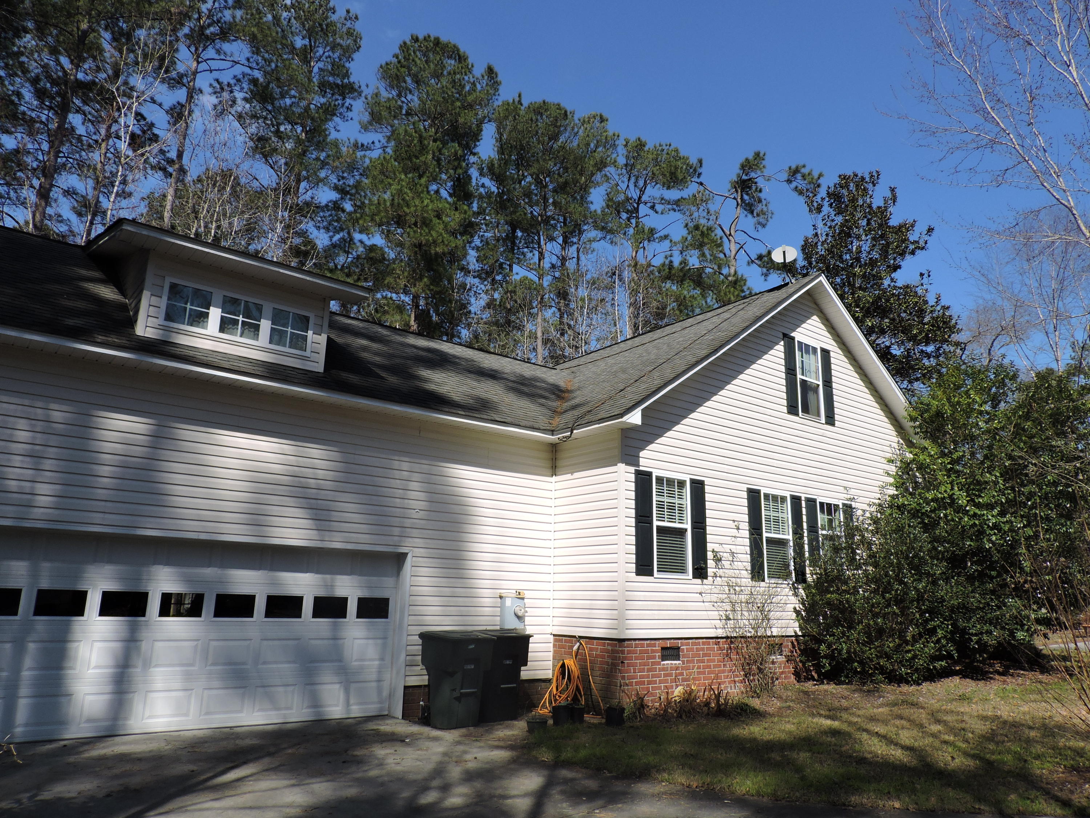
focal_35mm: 24
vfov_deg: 56.8
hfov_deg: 71.6
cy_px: 409
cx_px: 545
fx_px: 756
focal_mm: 4.3
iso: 100
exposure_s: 1/1250
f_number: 3.3
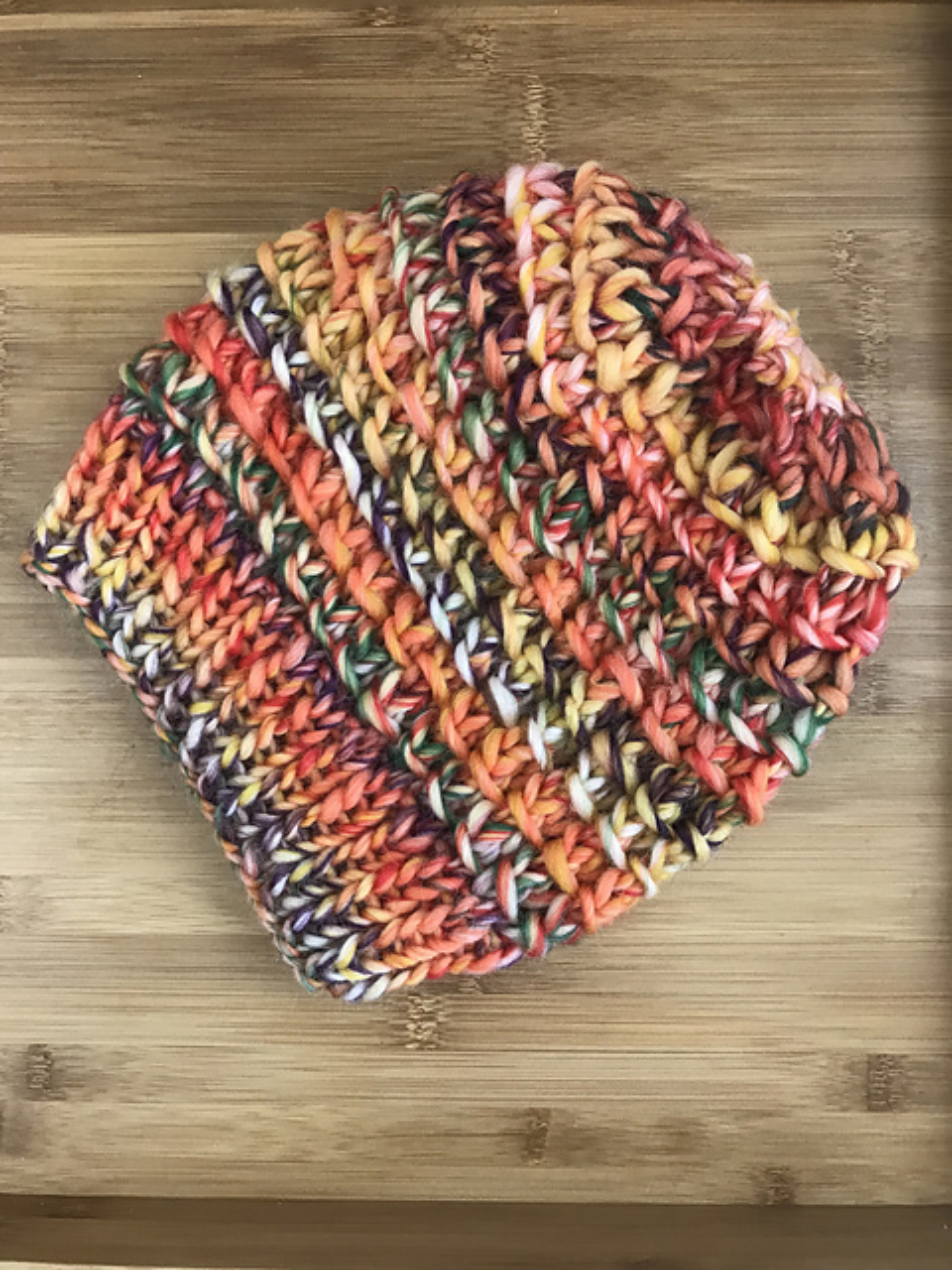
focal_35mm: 28
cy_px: 635
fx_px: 1027
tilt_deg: -86.4
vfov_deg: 63.4
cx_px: 476
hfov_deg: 49.7
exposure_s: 1/15
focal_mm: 3.99
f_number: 1.8
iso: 40
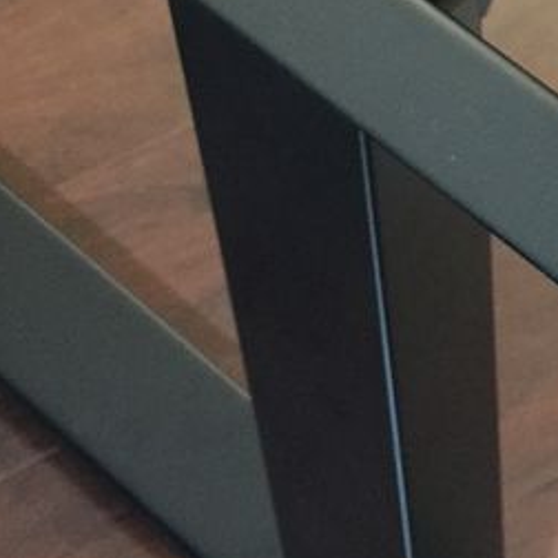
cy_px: -153
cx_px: 700
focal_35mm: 130
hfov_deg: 13.0
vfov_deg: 13.0
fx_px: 2371
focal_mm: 4.15
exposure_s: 1/4
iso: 125
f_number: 2.2
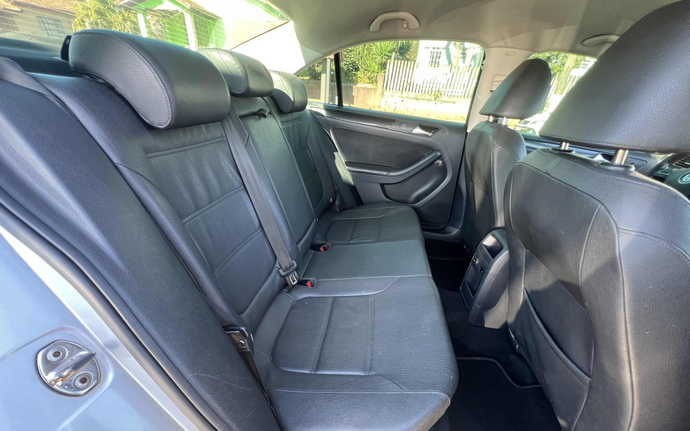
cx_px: 340
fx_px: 263
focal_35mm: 14
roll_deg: -4.0
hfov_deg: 105.3
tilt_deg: -32.2
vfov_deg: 78.0
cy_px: 251
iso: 250
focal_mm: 1.57
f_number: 1.8
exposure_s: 1/61
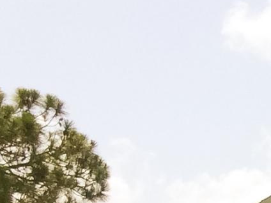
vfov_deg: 6.9
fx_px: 1605
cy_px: 434
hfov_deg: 7.8
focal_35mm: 205
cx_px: 913
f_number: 2.2
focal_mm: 4.15
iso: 32
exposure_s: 1/3165
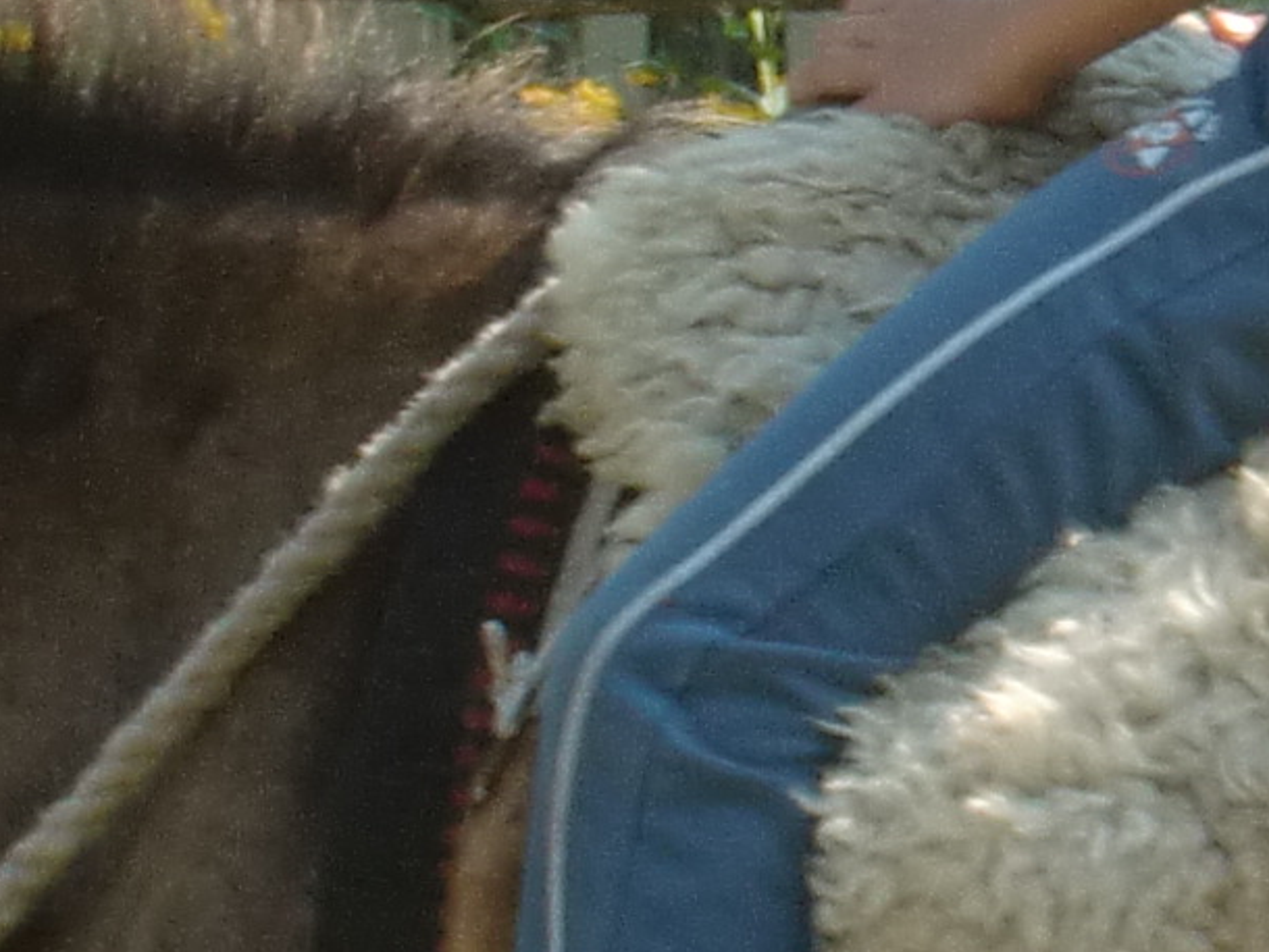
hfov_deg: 7.9
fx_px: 9132
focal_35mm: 249
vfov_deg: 6.0
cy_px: 399
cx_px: 1419
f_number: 3.9
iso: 64
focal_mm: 6.66
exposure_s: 1/250
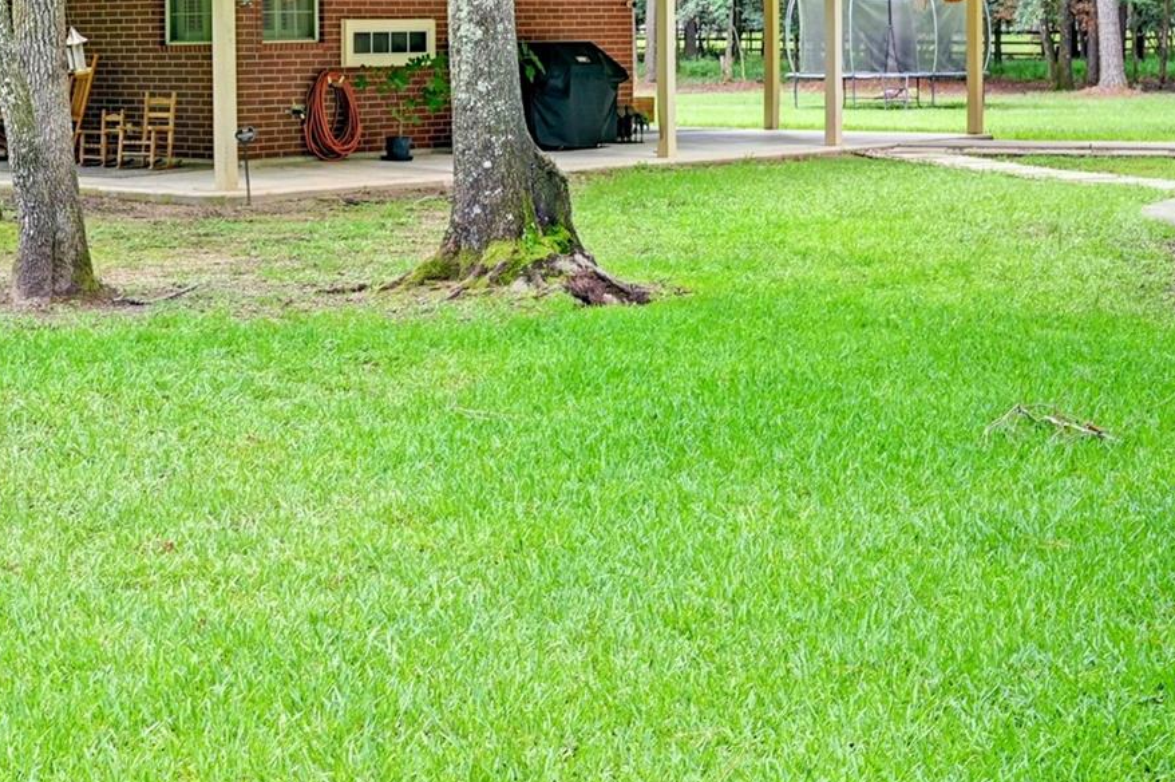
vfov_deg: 19.1
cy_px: 74
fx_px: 2283
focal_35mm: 70
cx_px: 306
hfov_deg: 28.5
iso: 400
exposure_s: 1/80
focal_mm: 30
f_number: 8
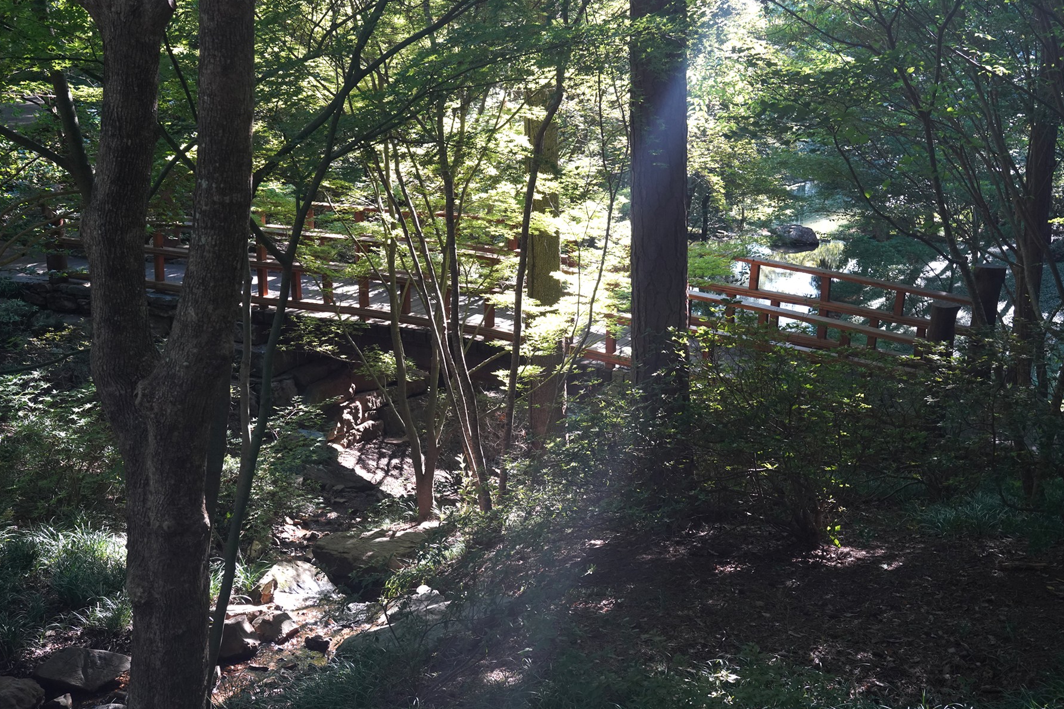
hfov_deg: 41.1
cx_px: 566
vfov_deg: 28.1
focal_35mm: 48
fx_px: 1419
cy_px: 332
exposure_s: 1/100
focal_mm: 43
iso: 1250
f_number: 9
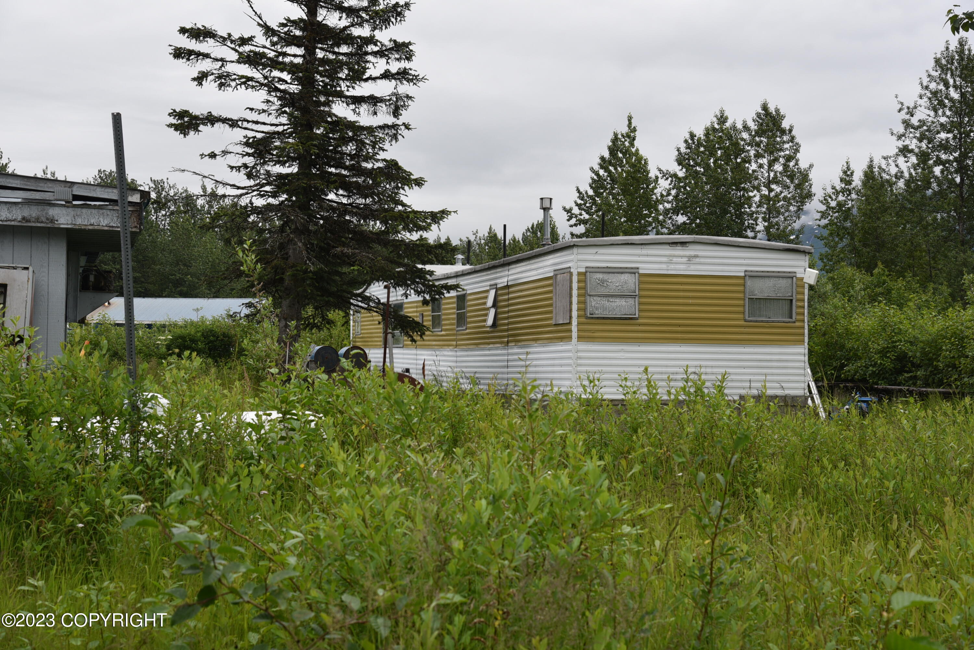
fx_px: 1488
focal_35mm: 55
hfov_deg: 36.2
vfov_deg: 24.6
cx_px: 487
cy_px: 325
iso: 280
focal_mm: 55
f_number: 8
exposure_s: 1/250
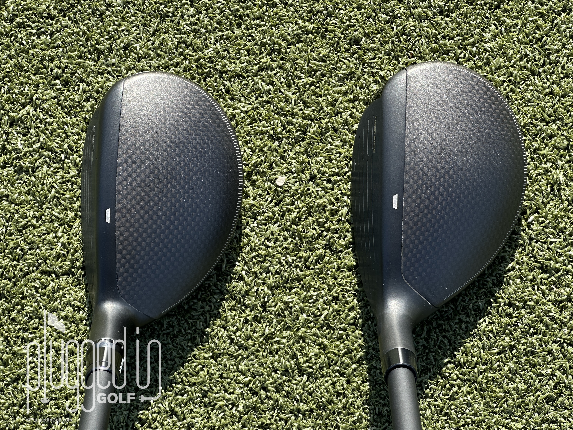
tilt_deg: -83.7
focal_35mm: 77
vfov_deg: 19.1
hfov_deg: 25.3
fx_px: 1275
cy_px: 215
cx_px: 286
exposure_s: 1/203
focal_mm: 9
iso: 32
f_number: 2.8
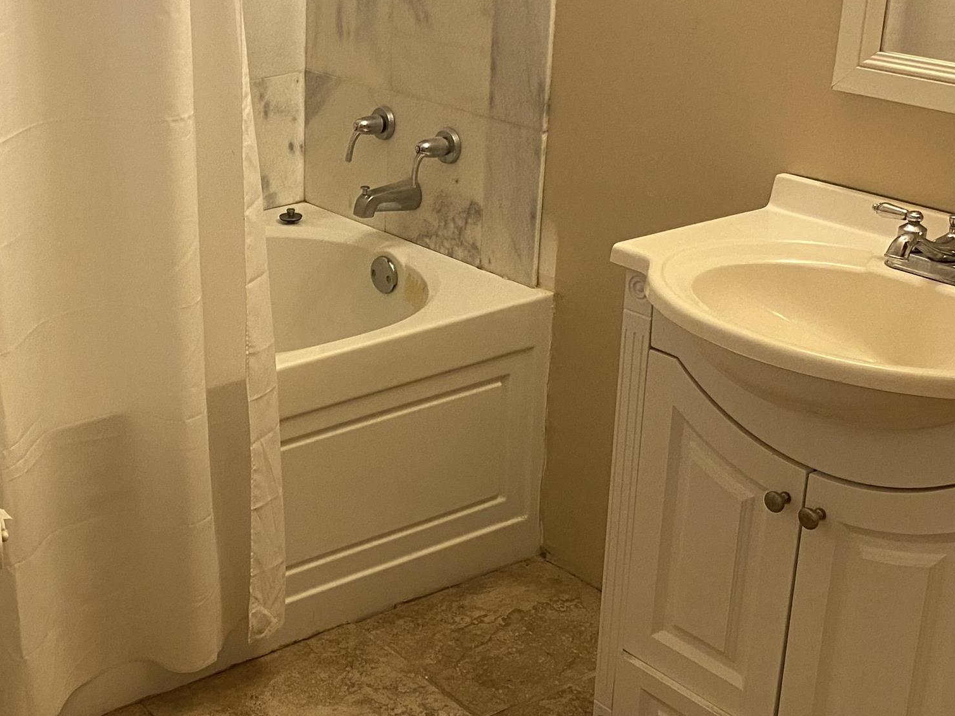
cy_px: 345
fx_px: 1490
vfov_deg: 27.0
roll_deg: +1.9
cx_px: 170
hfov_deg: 34.3
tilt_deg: -21.1
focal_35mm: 54
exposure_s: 1/60
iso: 250
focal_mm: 4.25
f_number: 1.8
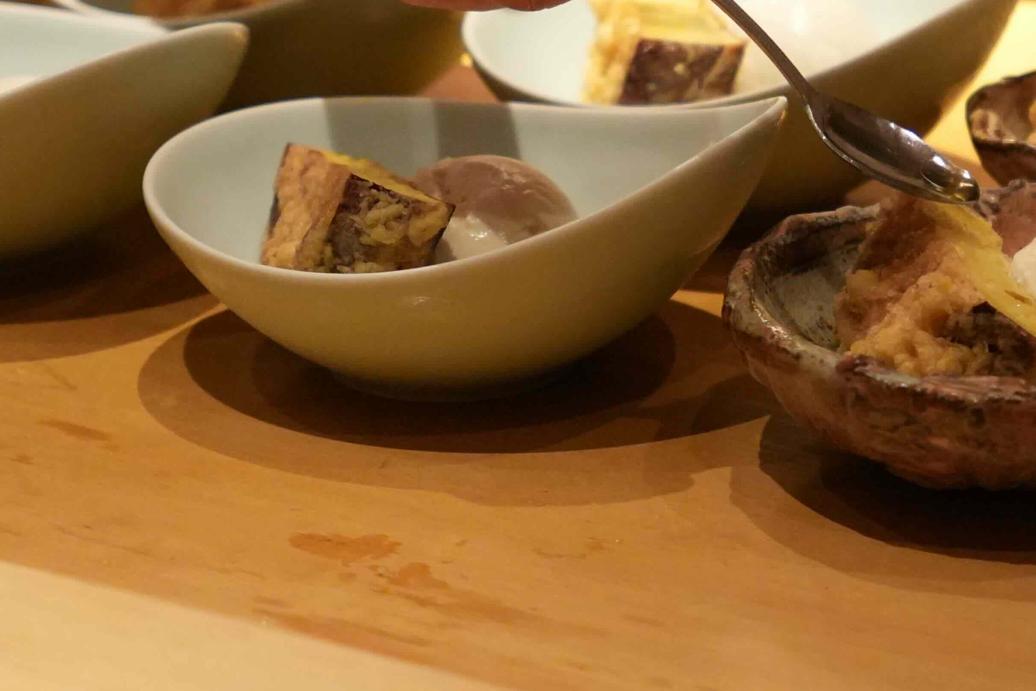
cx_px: 938
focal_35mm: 130
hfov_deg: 15.6
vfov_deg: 10.6
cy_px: 244
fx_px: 3735
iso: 2500
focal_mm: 33.8
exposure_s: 1/160
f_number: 2.8
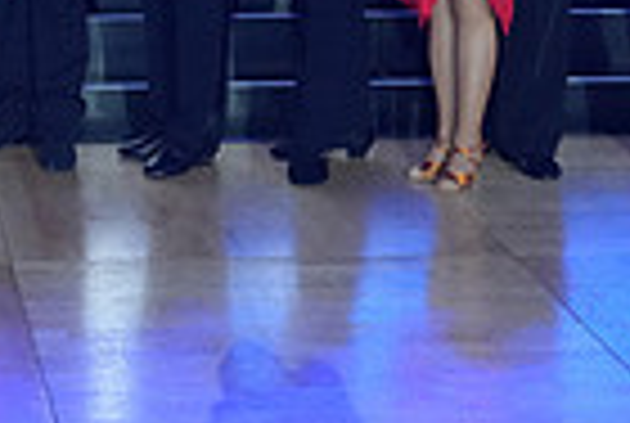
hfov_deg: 15.4
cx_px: -112
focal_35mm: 128
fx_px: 2245
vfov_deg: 10.4
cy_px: -205
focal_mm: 31
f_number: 4
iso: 3200
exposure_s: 1/640
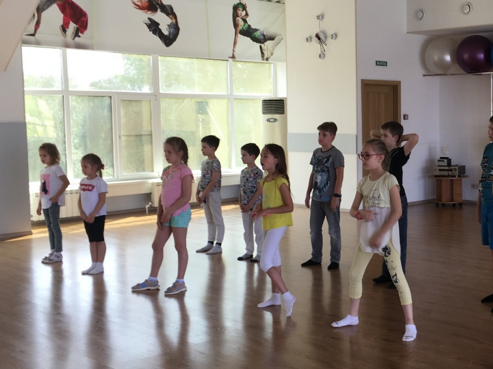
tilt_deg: -1.9
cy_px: 183
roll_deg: +0.1
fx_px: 726
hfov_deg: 36.3
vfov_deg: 28.5
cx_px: 390
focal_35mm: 51
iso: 25
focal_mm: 4.15
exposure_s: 1/50
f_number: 2.2
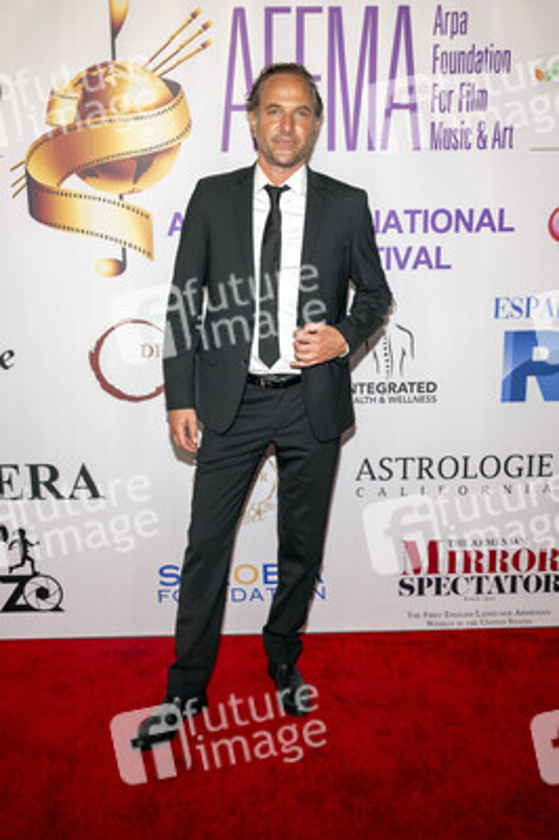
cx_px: 280
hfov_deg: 39.4
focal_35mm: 34
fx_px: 782
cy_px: 420
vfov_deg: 56.5
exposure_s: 1/200
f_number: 6.3
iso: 800
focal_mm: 33.5
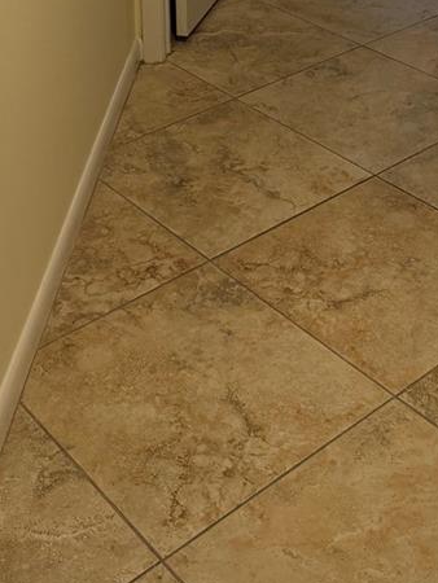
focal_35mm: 64
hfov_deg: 22.9
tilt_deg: -13.9
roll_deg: +0.3
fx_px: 1079
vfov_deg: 26.0
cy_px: -167
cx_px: 200
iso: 160
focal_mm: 6.76
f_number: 1.78
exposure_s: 1/60
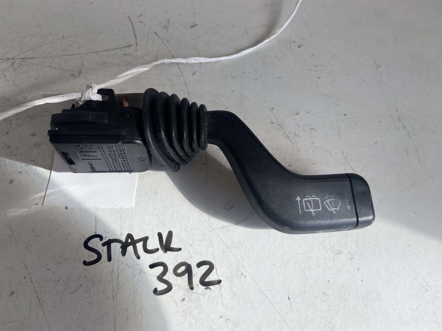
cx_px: 221
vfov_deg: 53.1
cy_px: 166
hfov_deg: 67.3
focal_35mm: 26
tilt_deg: -63.3
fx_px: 332
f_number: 1.8
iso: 32
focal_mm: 4.25
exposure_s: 1/462
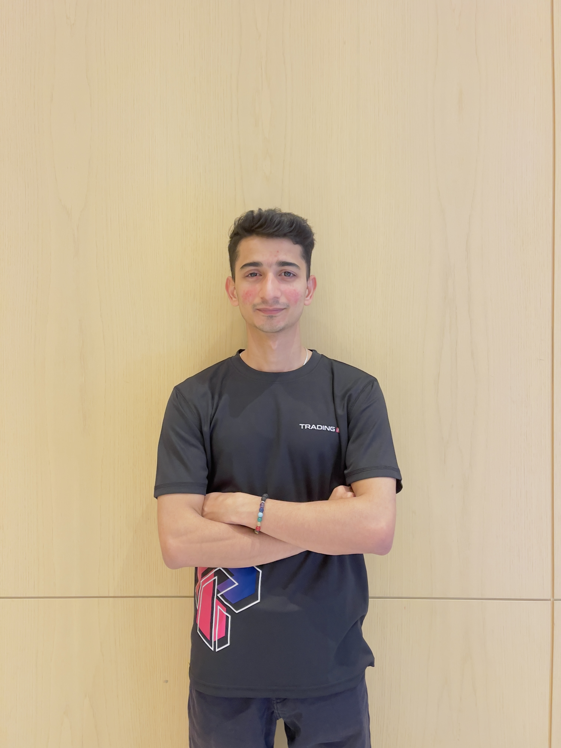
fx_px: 540
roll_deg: +0.1
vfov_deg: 69.4
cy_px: 374
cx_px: 280
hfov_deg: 54.9
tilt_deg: -2.3
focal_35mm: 25
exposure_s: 1/50
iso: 250
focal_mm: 5.1
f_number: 1.6
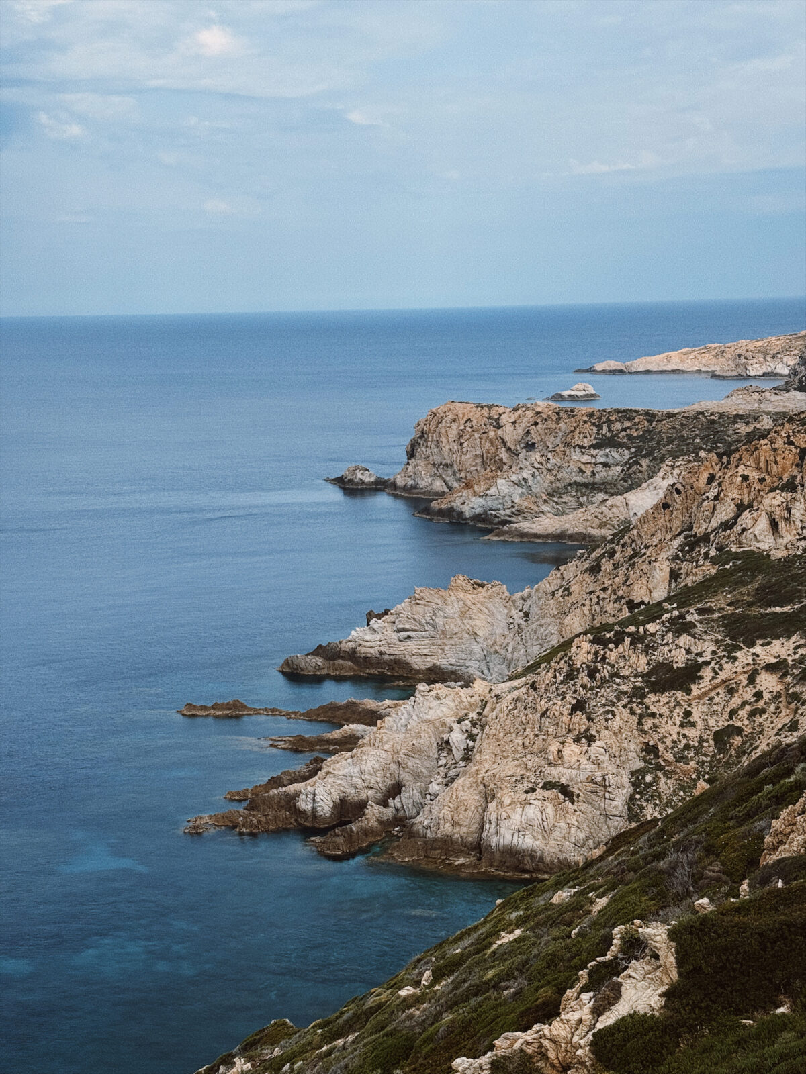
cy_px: 537
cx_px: 403
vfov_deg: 39.7
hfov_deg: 30.3
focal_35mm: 48
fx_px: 1490
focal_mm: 6.76
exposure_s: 1/5587
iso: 64
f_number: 1.78
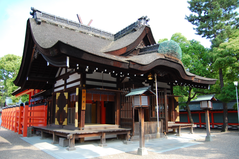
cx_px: 120
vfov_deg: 47.8
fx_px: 179
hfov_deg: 67.4
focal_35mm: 27
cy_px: 80
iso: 200
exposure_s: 1/400
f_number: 3.5
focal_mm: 18
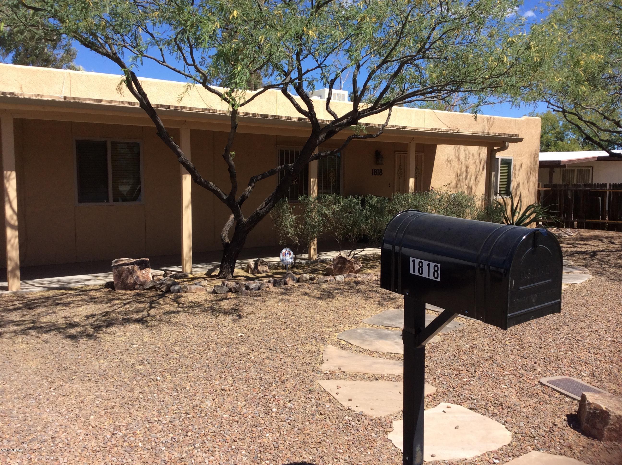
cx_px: 311
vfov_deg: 44.1
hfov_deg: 56.9
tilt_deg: -6.2
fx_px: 574
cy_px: 232
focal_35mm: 32
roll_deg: +0.5
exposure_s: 1/1330
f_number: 2.4
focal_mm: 3.3
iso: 32
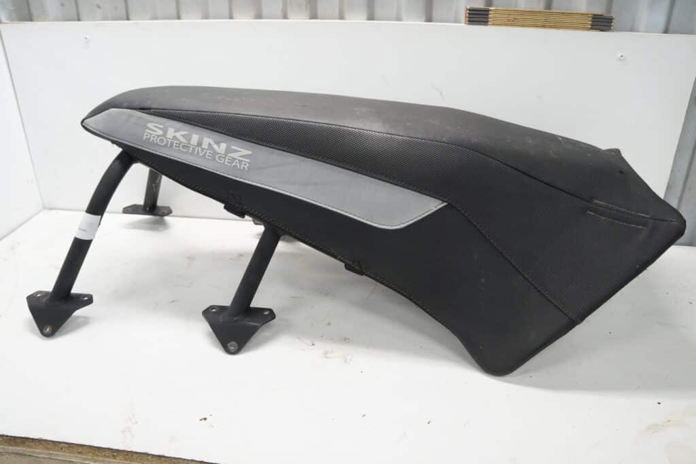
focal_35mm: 27
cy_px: 232
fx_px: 522
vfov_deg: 47.9
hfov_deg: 67.4
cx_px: 348
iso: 320
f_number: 4
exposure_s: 1/60
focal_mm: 18
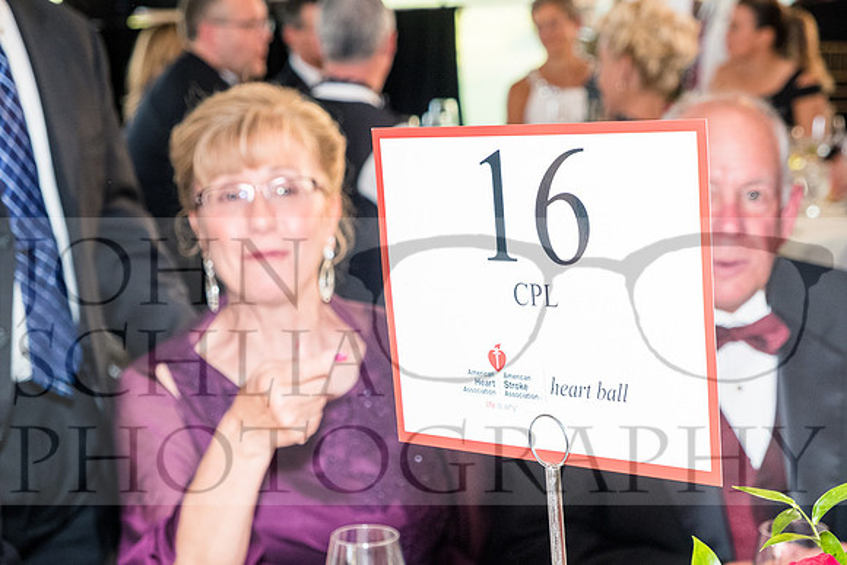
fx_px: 1953
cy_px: 282
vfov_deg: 16.5
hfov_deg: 24.5
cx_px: 424
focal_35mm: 83
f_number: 5.6
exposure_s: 1/80
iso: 1600
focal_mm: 55
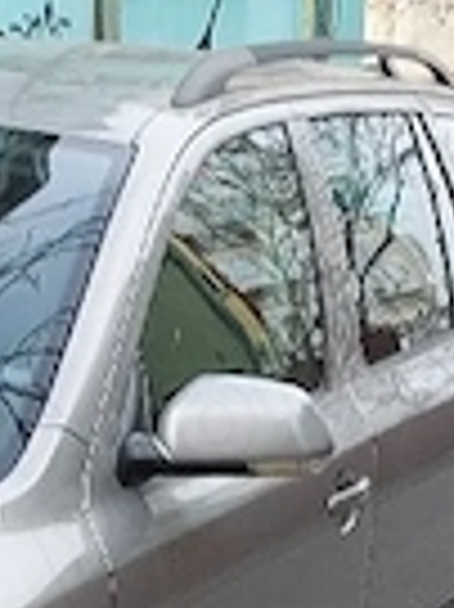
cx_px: -207
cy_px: 1162
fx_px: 2487
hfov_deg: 10.1
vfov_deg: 12.5
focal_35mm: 142
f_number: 1.8
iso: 25
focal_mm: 5.23
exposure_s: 1/133
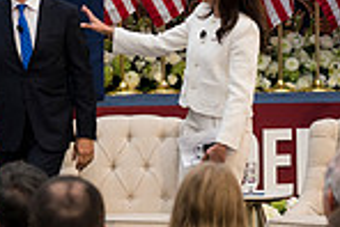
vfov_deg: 7.8
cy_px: -6
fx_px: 1664
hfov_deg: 11.7
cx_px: 119
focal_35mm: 176
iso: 180
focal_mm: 45
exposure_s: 1/200
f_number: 2.8
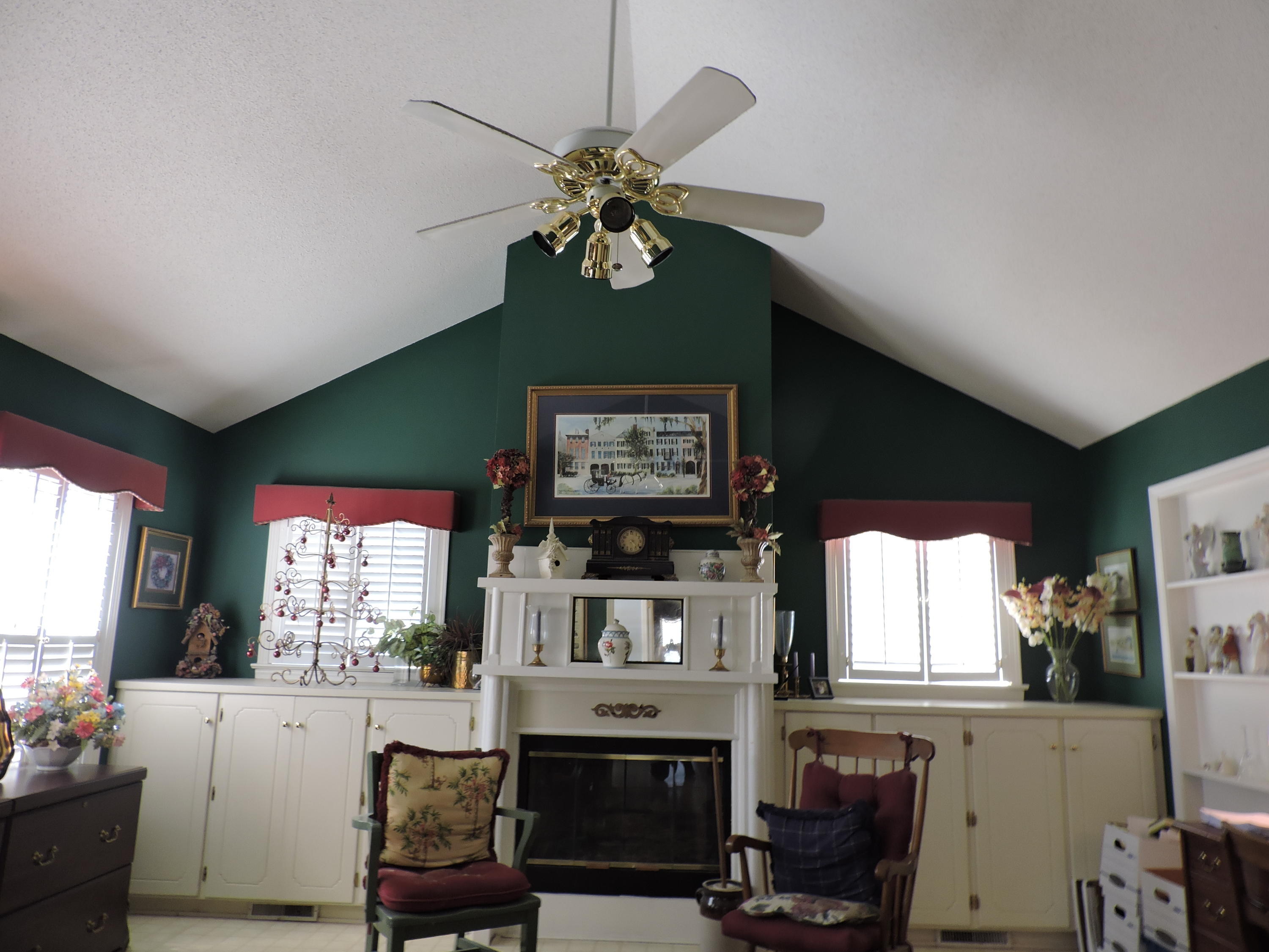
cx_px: 634
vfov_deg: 56.8
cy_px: 476
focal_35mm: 24
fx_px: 880
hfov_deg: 71.6
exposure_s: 1/30
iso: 140
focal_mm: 4.3
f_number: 3
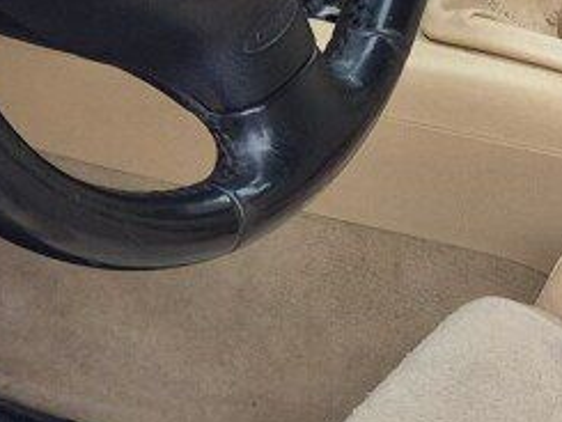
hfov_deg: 10.7
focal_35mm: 183
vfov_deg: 8.1
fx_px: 2973
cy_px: -54
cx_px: 596
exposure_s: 1/638
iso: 25
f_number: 1.8
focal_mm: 5.4
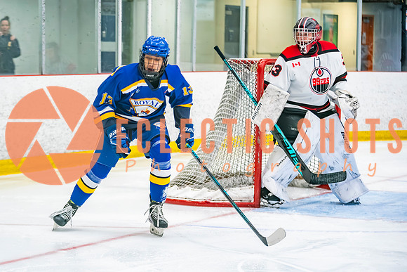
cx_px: 159
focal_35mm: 134
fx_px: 1515
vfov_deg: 10.2
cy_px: 156
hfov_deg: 15.3
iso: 2500
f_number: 2.8
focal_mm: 102
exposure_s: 1/640
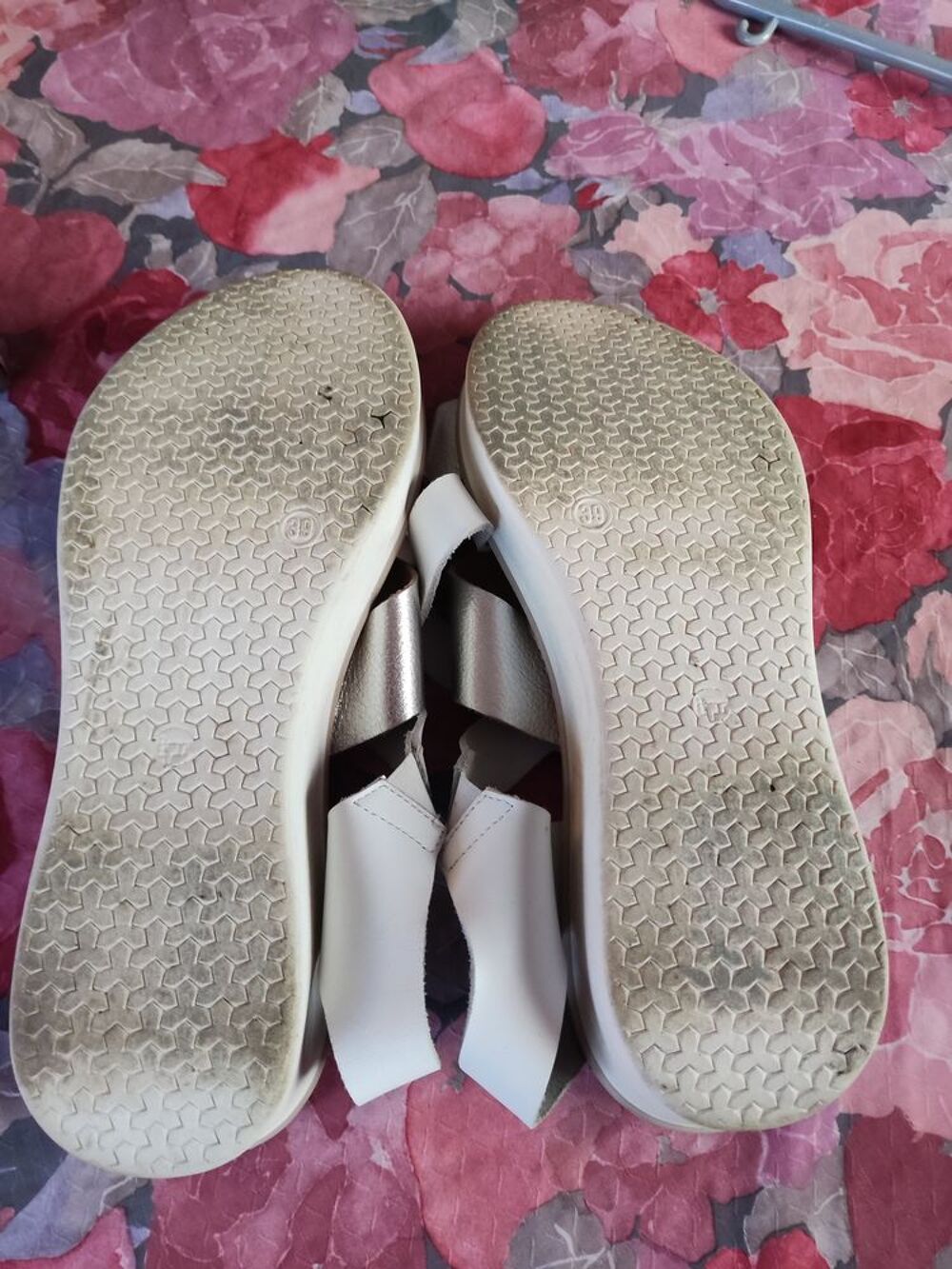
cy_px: 634
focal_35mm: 26
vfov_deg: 67.3
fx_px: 953
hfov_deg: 53.1
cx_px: 476
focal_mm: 4.74
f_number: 1.79
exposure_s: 1/50
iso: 895
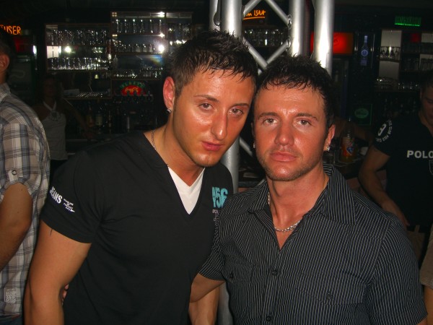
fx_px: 475
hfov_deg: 49.0
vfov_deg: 37.7
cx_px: 216
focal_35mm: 38
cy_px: 162
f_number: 2.8
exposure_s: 1/60
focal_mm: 7.9
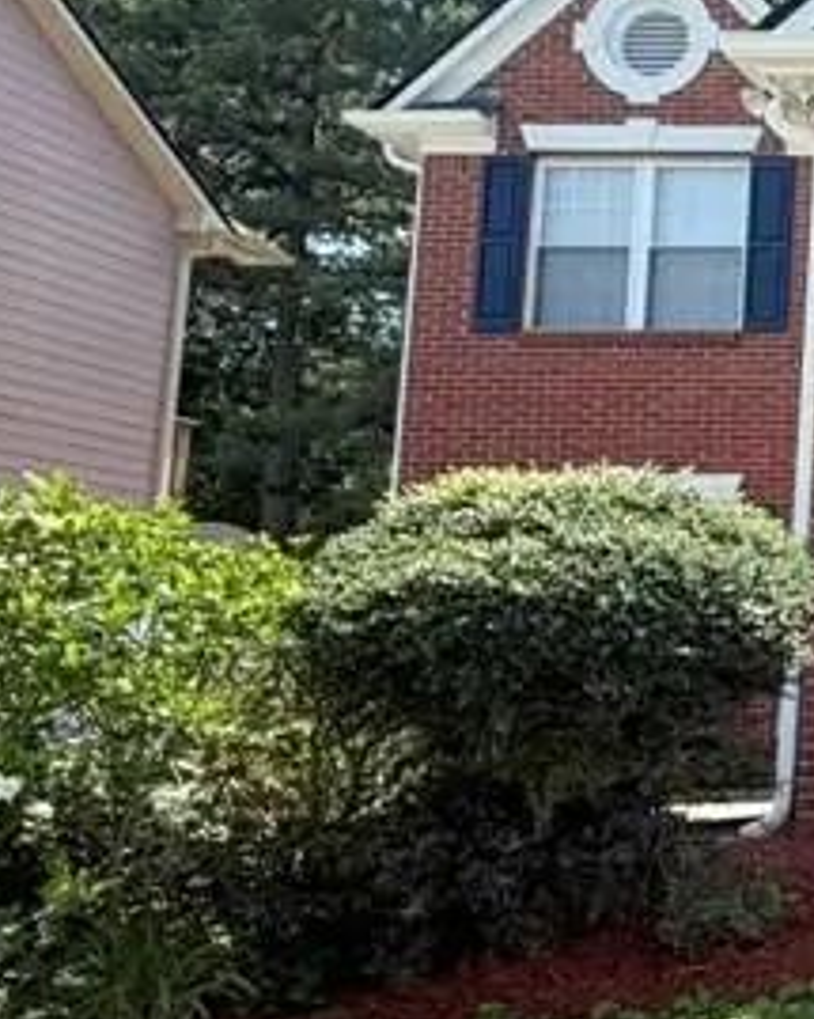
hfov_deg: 20.2
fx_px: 1567
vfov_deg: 36.0
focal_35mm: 52
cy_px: 519
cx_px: 1492
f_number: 2.2
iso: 40
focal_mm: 2.22
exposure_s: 1/770
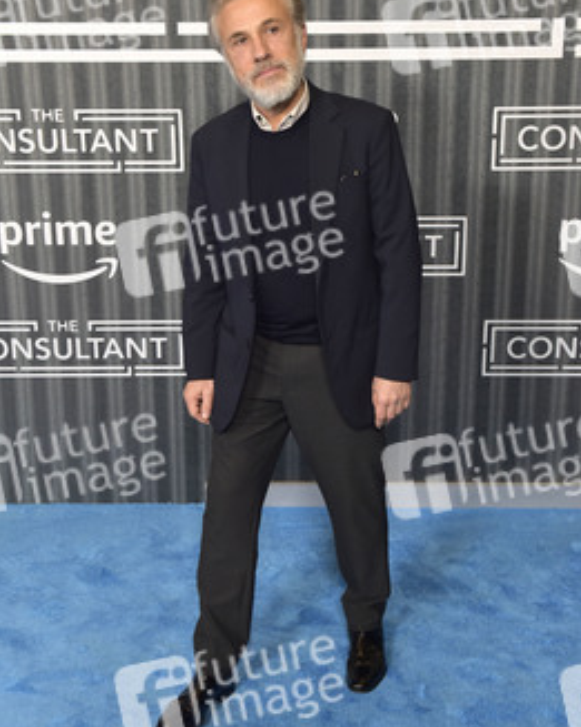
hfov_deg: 32.7
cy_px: 356
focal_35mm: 46
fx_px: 990
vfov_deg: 40.4
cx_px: 295
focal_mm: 40
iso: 2500
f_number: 6.3
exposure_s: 1/250
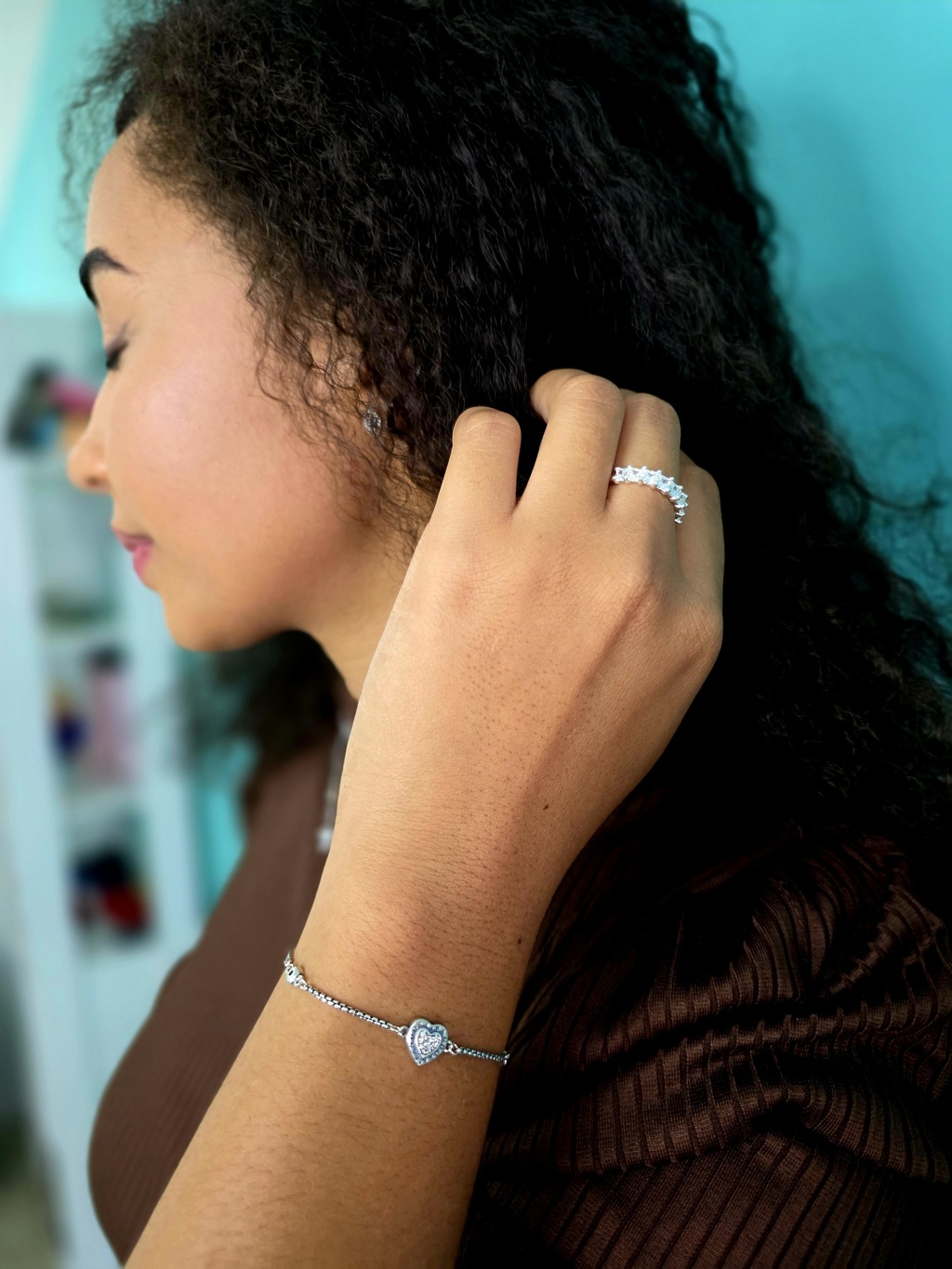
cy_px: 634
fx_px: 843
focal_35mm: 23
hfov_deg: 58.9
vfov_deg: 73.9
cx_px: 476
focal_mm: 6.3
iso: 800
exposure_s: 1/120
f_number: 1.7
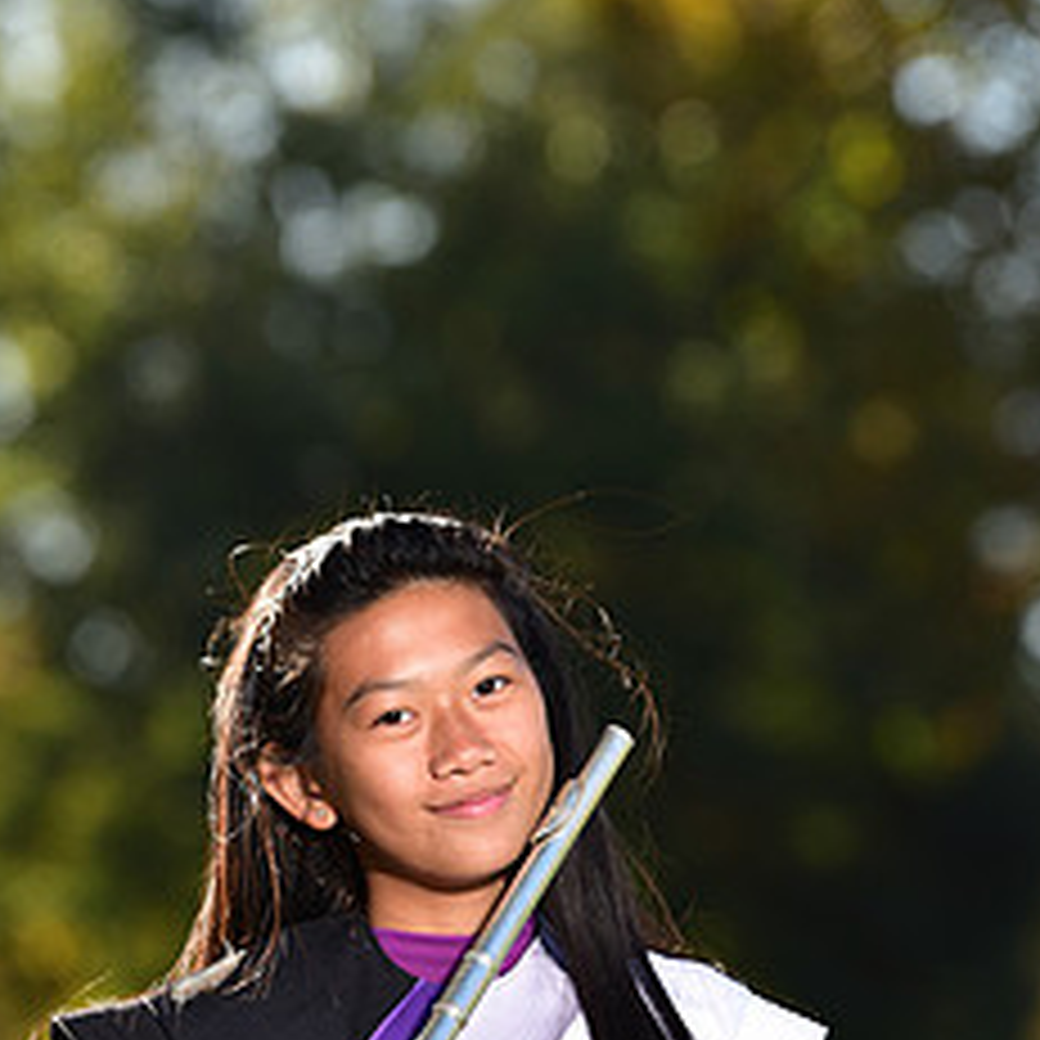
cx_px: 421
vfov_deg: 4.1
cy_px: 1184
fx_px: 14480
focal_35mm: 426
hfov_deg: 4.1
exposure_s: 1/250
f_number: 5
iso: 80
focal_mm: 200
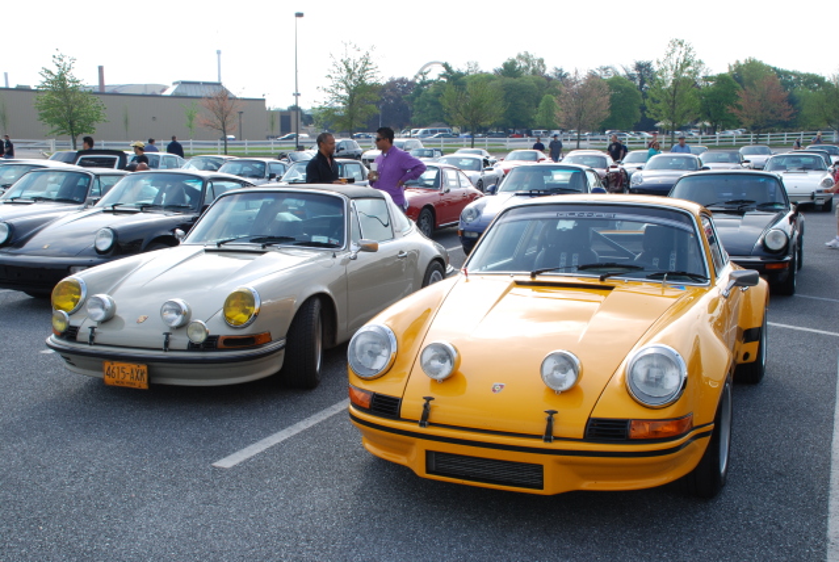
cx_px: 420
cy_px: 281
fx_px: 910
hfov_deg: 49.5
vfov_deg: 34.3
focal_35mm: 39
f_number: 13
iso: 100
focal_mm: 26
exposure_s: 1/60
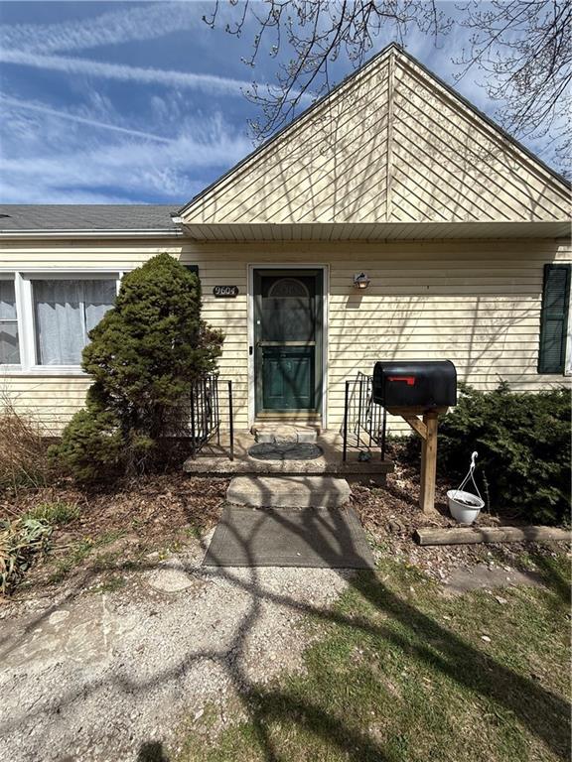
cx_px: 286
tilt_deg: -3.3
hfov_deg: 85.7
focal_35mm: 14
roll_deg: -1.4
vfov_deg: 102.1
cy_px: 381
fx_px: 308
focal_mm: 2.22
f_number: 2.2
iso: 50
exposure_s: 1/2024
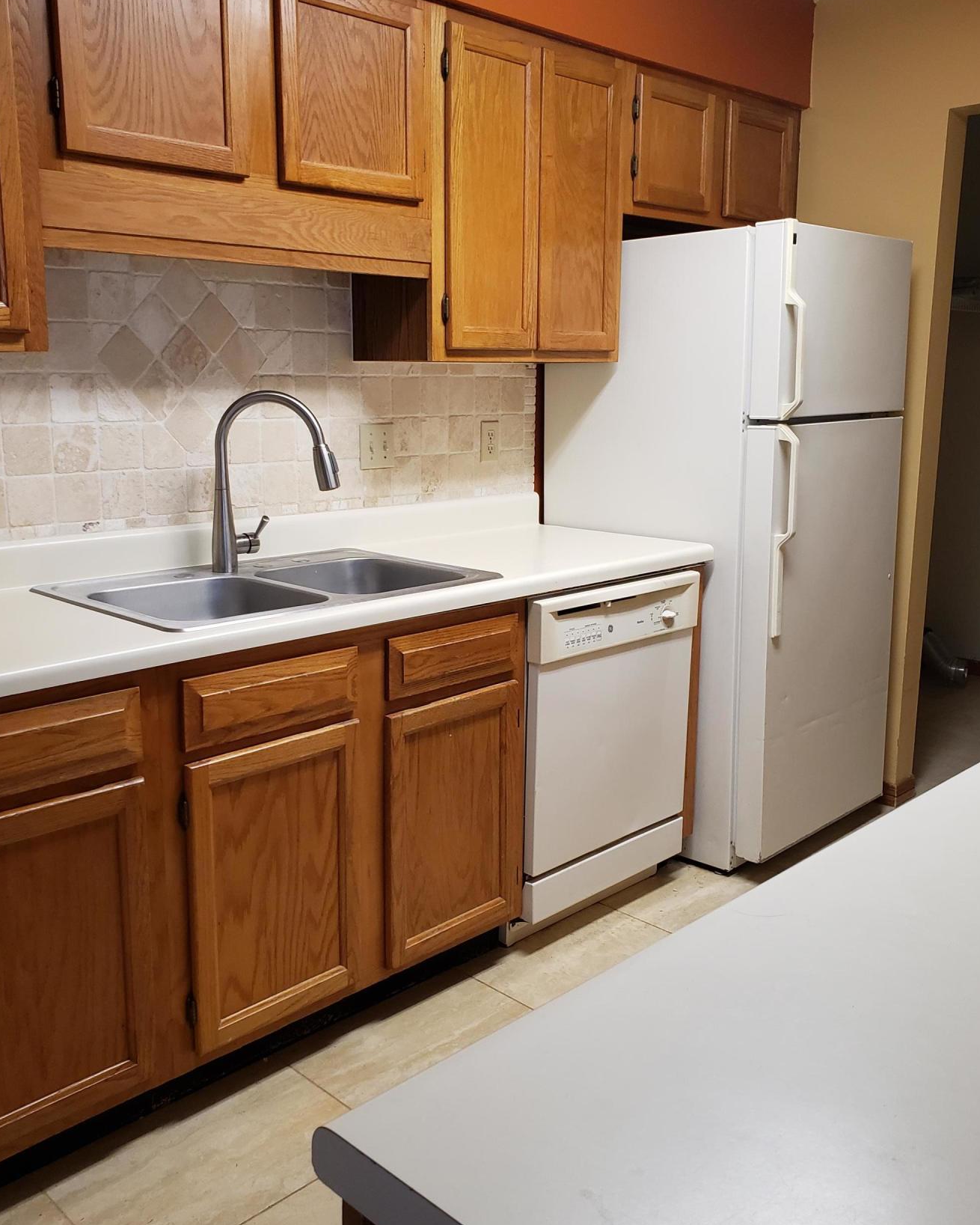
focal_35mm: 31
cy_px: 605
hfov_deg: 47.1
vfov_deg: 57.2
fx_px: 1124
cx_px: 461
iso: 250
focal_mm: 4.3
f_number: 2.4
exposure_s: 1/40
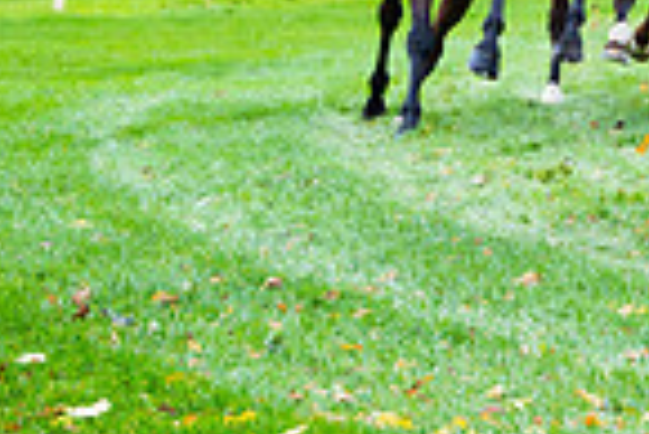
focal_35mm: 405
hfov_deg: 5.0
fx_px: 7308
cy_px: -166
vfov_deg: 3.4
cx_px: 1294
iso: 500
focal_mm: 99
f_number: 4
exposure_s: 1/1000
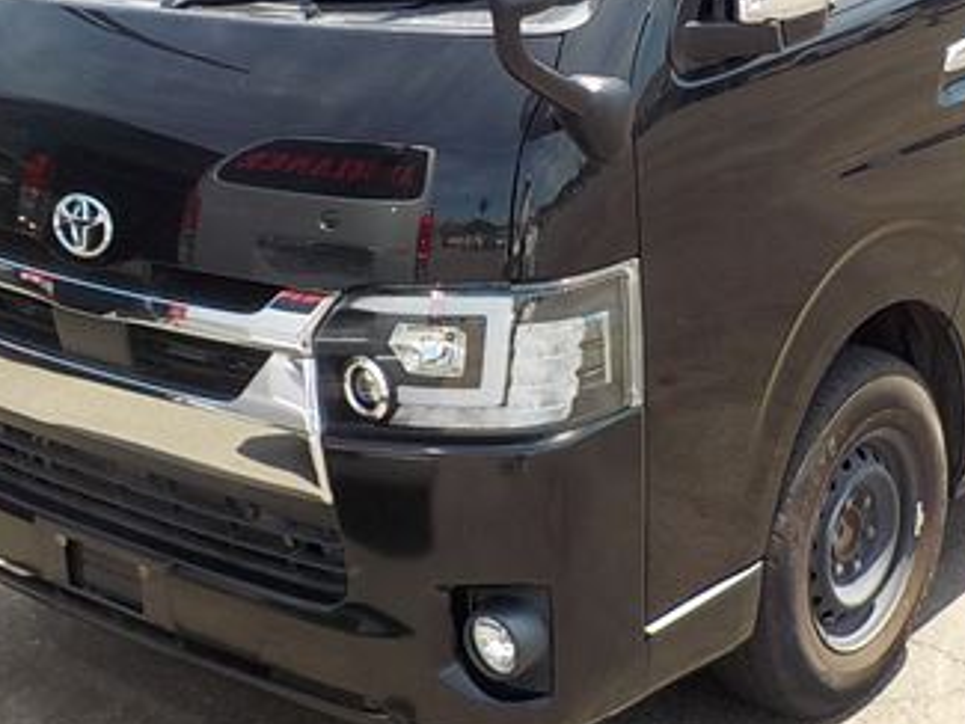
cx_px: 677
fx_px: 1645
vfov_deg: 24.5
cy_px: 169
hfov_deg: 32.3
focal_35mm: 59
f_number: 3.3
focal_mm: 4.1
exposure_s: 1/400
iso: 125
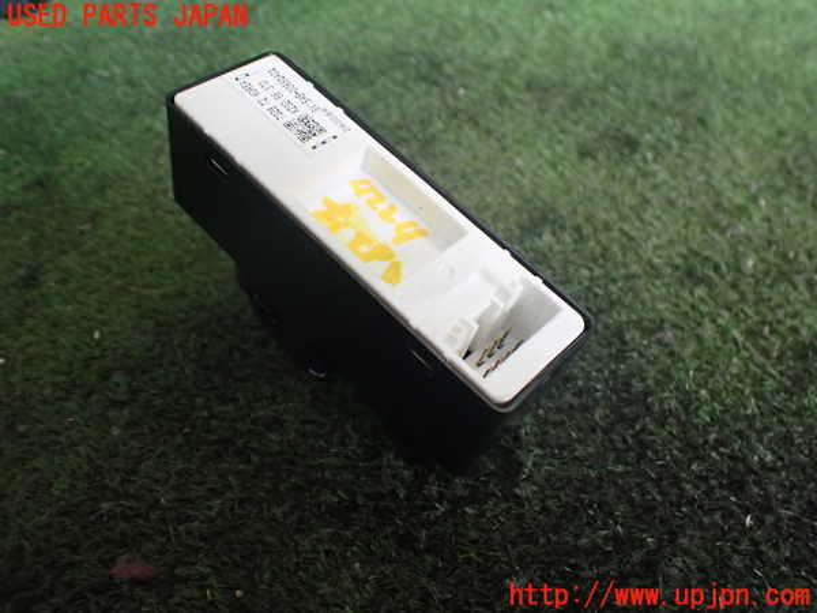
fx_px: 708
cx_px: 408
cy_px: 306
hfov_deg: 60.0
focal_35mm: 30
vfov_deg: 46.8
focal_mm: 5.4
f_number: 2.3
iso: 400
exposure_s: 1/125
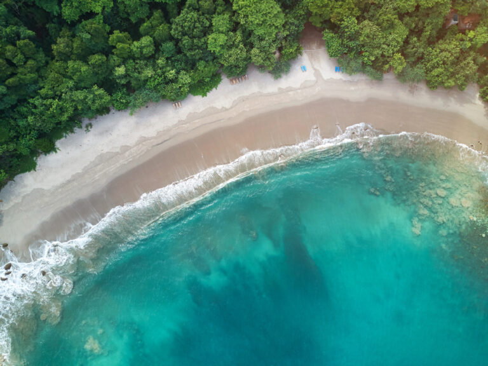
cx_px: 244
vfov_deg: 53.1
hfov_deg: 67.3
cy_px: 183
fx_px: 367
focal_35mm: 26
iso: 174
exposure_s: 1/100
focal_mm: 4.73
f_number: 2.2
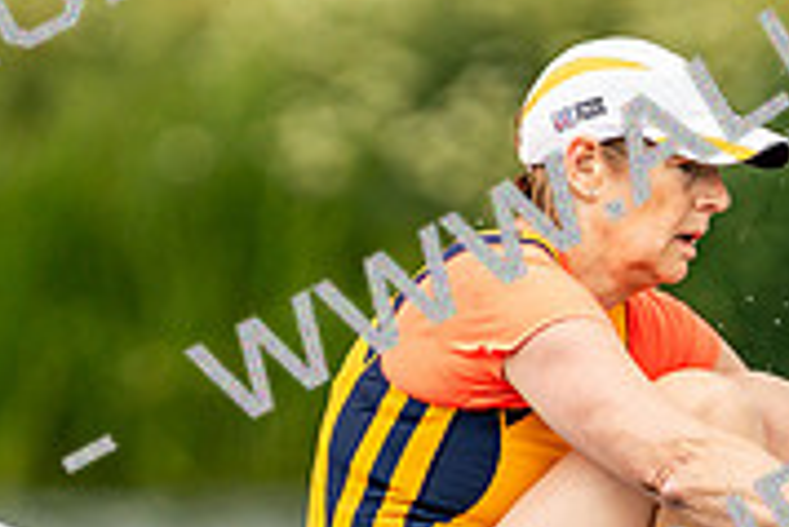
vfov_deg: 0.7
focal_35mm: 1954
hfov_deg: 1.1
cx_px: 736
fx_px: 42859
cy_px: 432
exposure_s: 1/2000
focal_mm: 600
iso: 500
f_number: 6.3
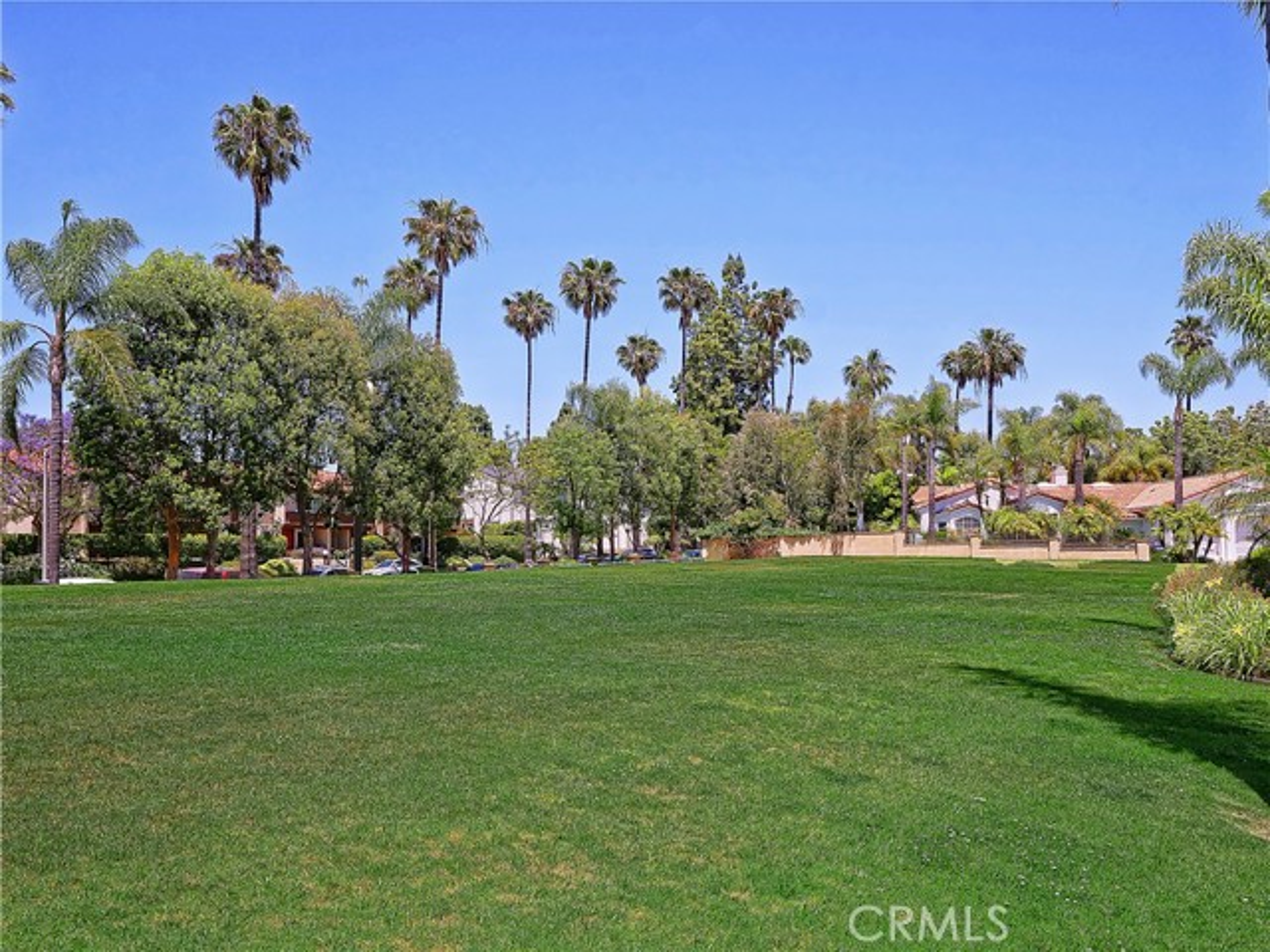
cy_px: 476
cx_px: 635
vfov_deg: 46.8
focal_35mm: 30
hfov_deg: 60.0
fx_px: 1101
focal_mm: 15
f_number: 14
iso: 200
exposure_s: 1/125
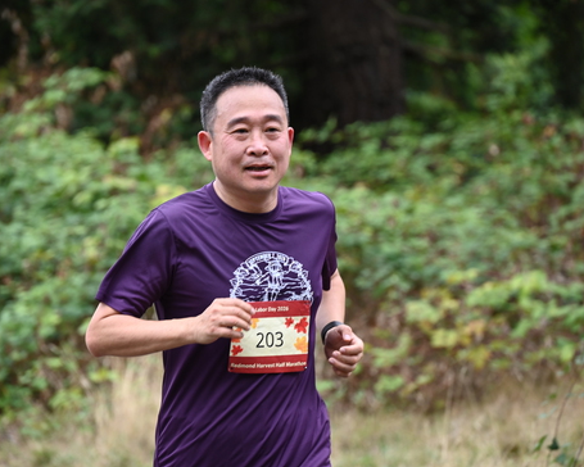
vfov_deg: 6.8
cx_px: 264
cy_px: 233
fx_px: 3924
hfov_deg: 8.5
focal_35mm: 227
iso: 450
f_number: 6.3
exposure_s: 1/250
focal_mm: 200
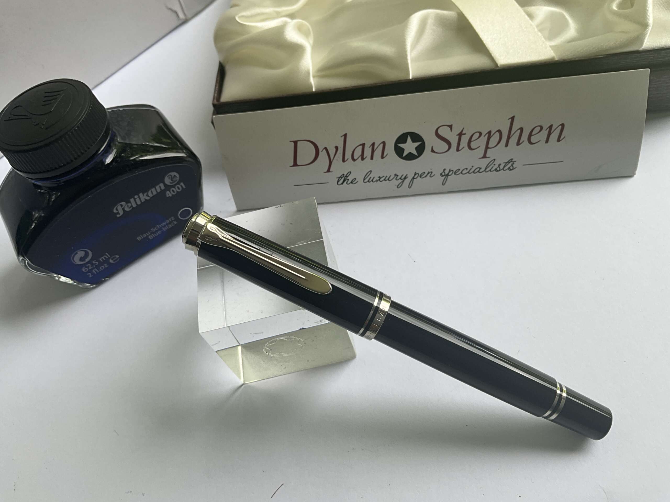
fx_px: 561
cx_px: 335
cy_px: 251
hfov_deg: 61.7
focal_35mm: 29
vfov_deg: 48.2
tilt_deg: -55.4
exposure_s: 1/122
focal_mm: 3
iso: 16
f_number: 1.8
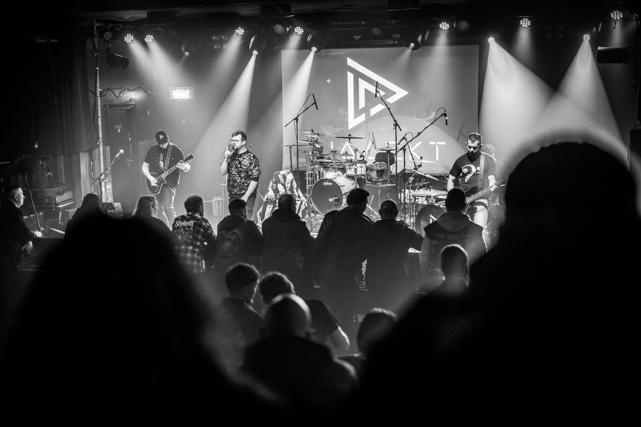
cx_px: 320
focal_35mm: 50
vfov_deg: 27.0
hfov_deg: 39.6
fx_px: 890
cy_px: 214
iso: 1600
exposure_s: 1/125
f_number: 1.8
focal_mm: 50
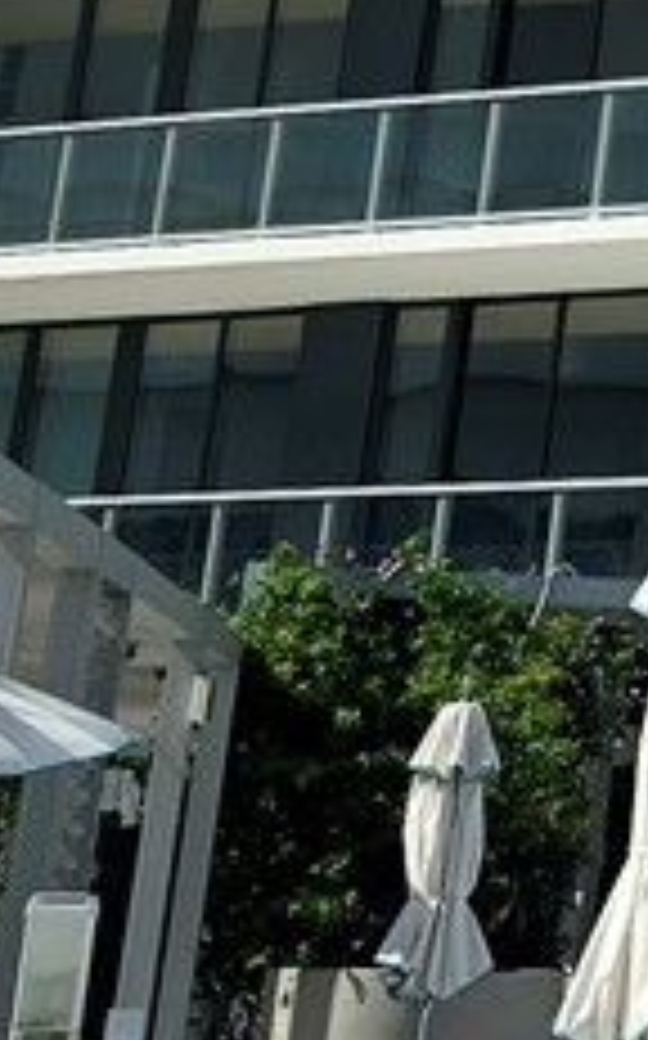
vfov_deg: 11.2
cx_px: 1836
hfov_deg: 7.0
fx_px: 4784
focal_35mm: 169
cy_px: -1045
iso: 12
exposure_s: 1/1429
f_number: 1.7
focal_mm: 6.3
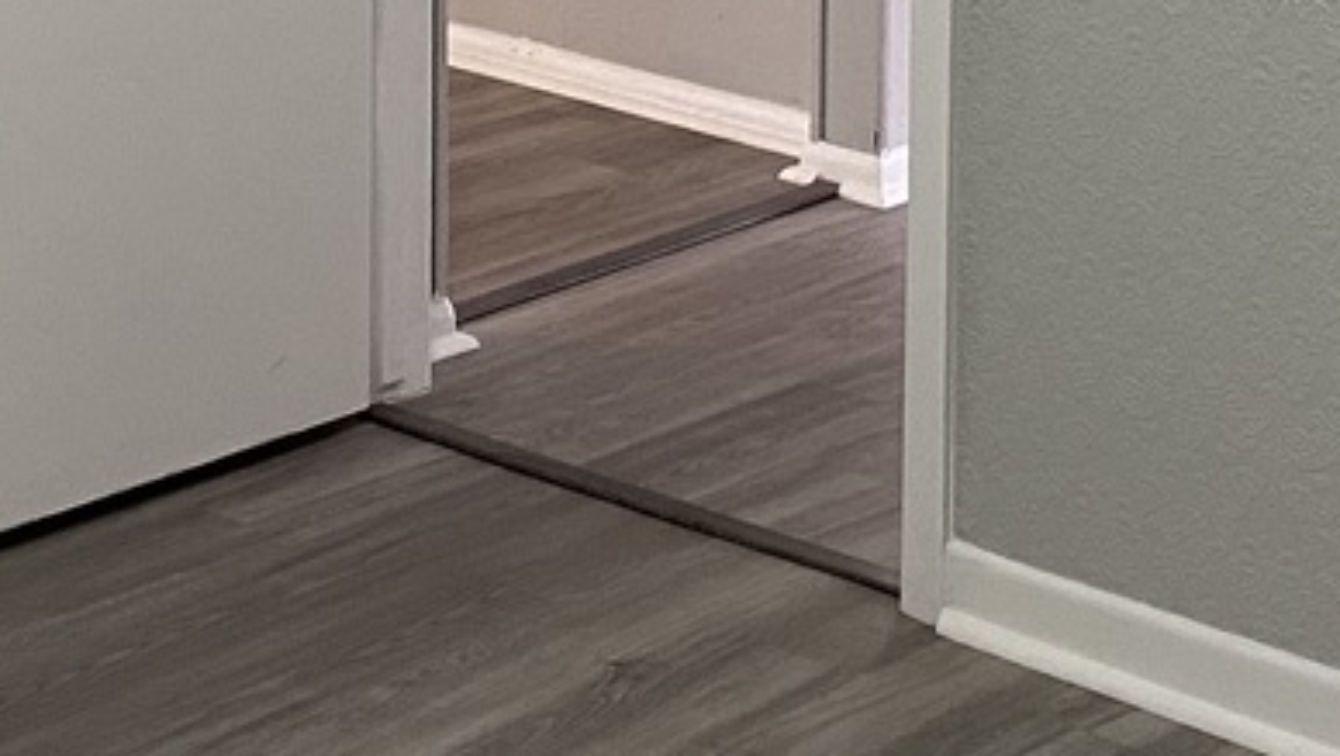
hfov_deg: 20.3
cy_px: -501
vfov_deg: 11.0
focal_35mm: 105
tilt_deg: -6.4
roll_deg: -0.3
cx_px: 673
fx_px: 3734
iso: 100
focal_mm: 4.25
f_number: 1.8
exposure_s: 1/60
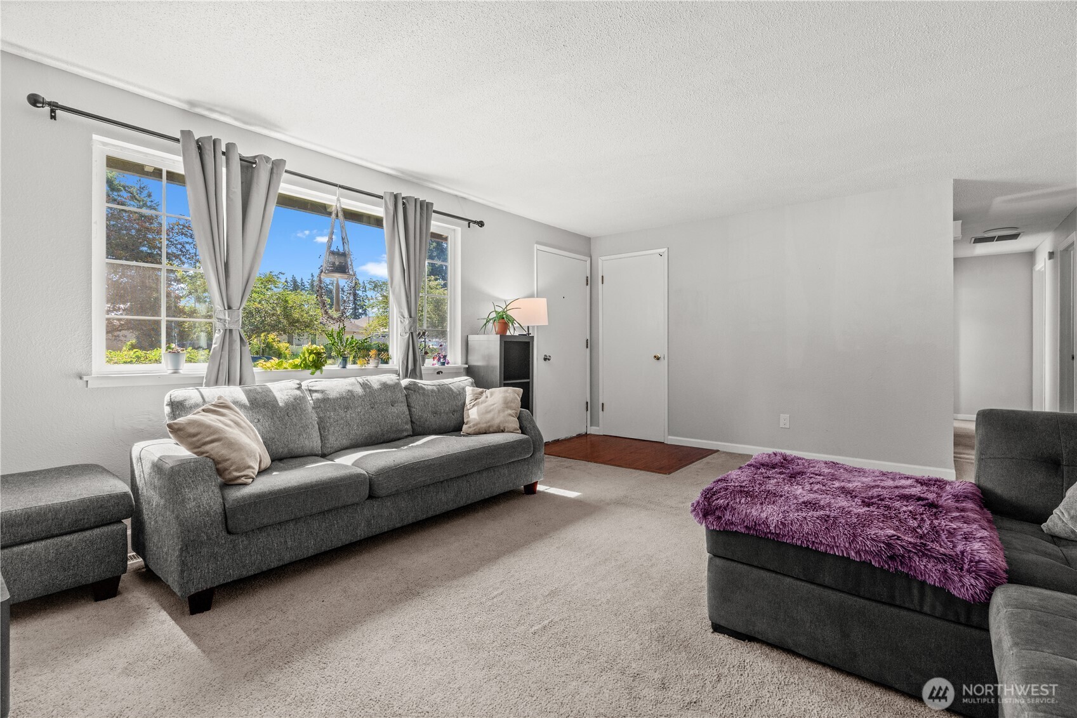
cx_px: 538
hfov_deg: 96.7
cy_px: 359
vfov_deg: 73.7
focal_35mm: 16
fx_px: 479
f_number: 7.1
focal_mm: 16
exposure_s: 1/2
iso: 640
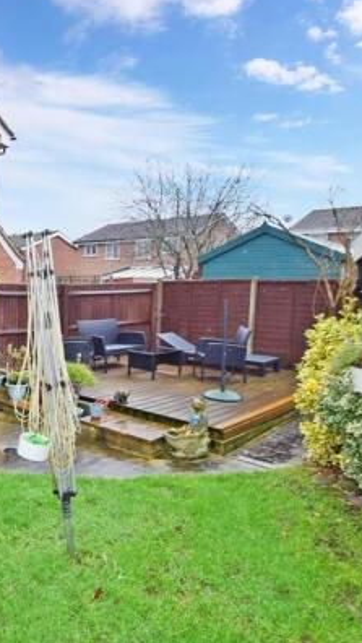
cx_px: 3
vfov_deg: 71.9
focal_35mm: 26
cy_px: 309
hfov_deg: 39.4
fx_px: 443
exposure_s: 1/25
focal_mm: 10
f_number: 9
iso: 400
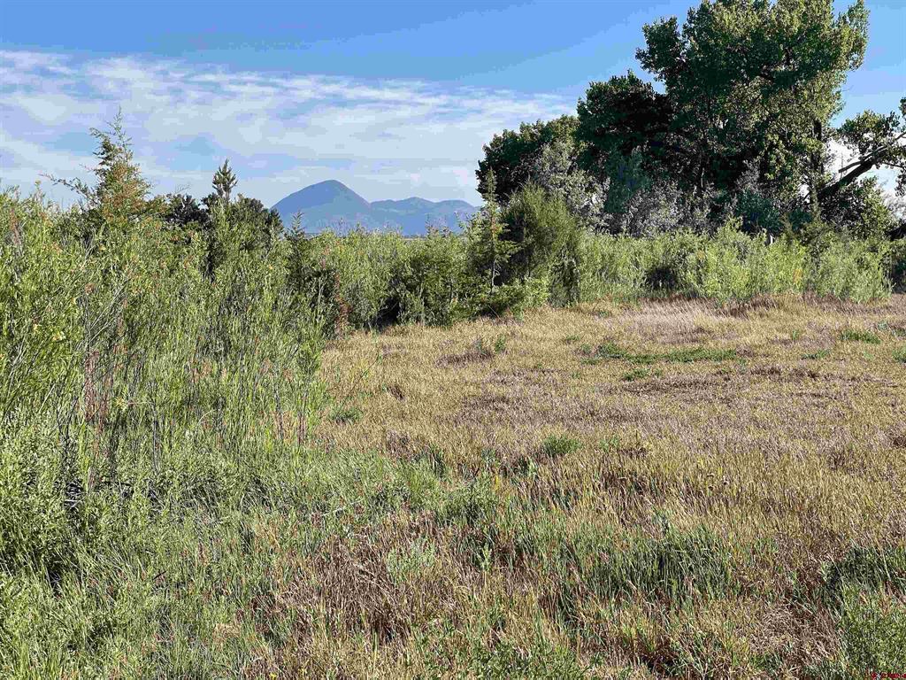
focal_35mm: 52
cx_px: 453
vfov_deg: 28.0
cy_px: 340
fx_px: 1361
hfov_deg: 36.8
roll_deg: +0.5
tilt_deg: -4.1
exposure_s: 1/1370
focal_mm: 6
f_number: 2
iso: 25
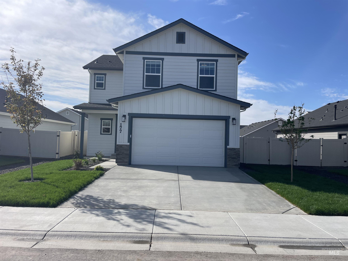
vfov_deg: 53.1
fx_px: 261
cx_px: 174
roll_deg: -1.5
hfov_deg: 67.3
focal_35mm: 26
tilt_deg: +3.5
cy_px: 130
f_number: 1.6
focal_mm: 4.2
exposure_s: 1/4292
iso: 32
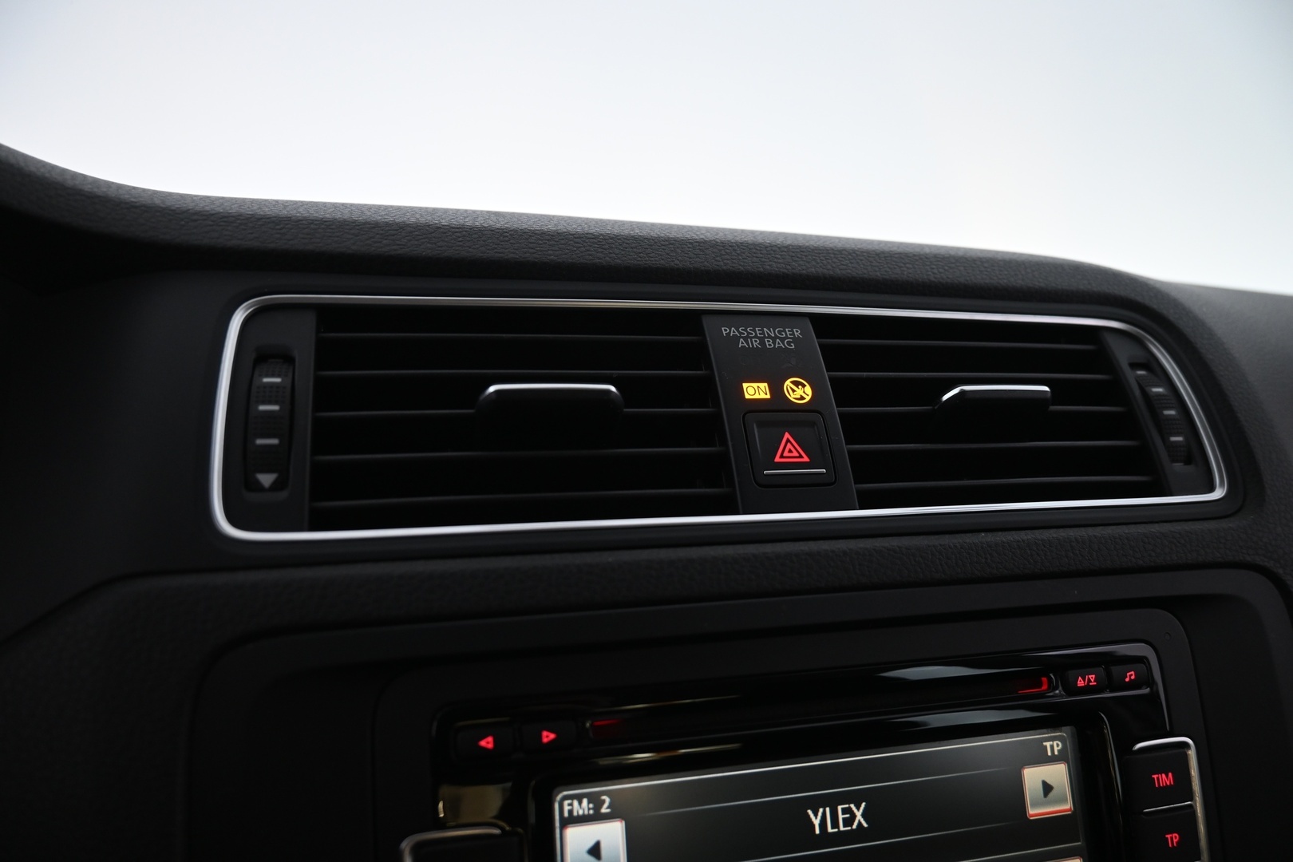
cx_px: 646
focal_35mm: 26
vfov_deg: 50.4
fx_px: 916
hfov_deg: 70.4
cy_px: 431
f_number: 3.5
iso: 640
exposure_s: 1/25
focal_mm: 17
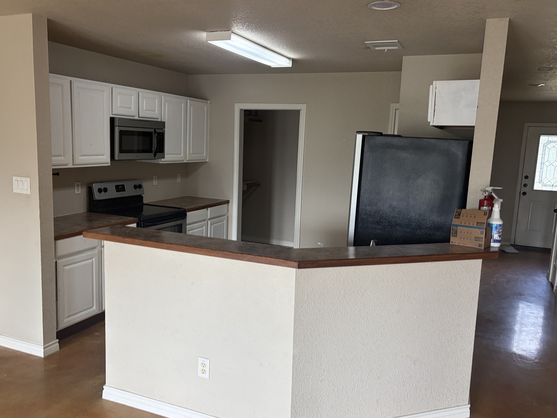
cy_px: 210
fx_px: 483
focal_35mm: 30
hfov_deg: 60.0
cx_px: 271
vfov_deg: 46.8
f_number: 1.6
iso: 125
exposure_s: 1/104
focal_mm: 5.96
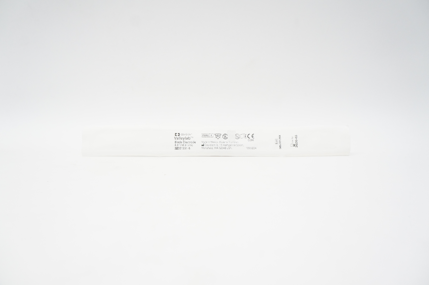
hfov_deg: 67.4
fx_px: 321
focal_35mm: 27
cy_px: 142
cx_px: 214
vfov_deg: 47.8
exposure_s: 1/160
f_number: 6.3
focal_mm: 18
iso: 1600
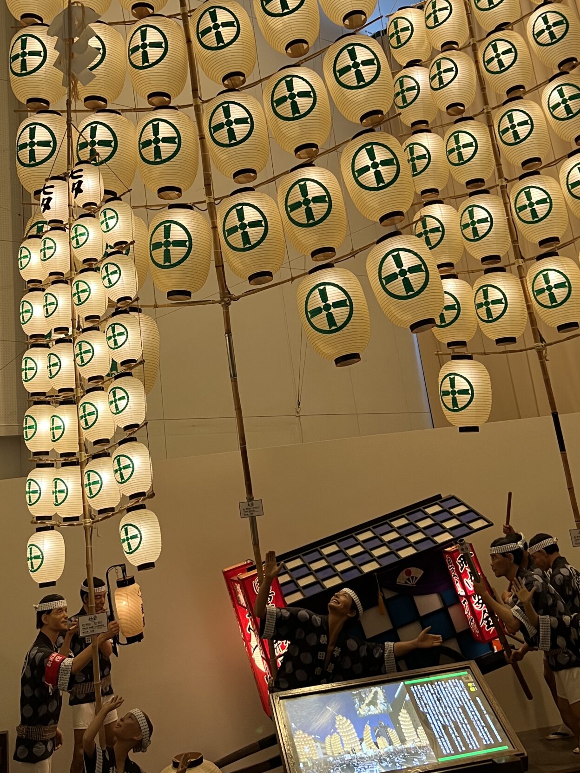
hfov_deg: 35.9
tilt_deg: +19.9
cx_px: 271
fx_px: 894
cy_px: 222
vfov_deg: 45.6
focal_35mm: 40
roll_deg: +8.2
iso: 80
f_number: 1.5
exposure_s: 1/50
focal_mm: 5.7
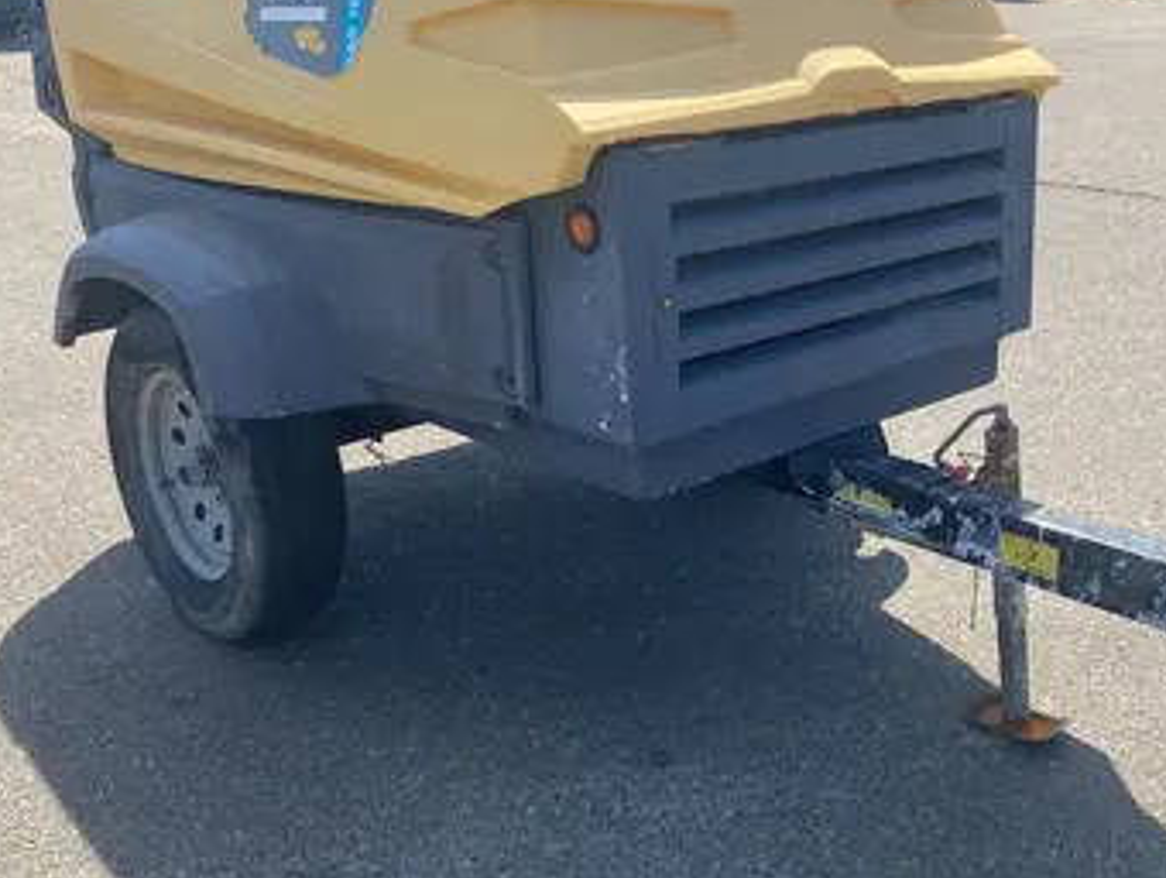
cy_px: 441
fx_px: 1417
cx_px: 813
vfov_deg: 34.4
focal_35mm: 42
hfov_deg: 43.8
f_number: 1.8
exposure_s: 1/1653
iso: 32
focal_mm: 4.25
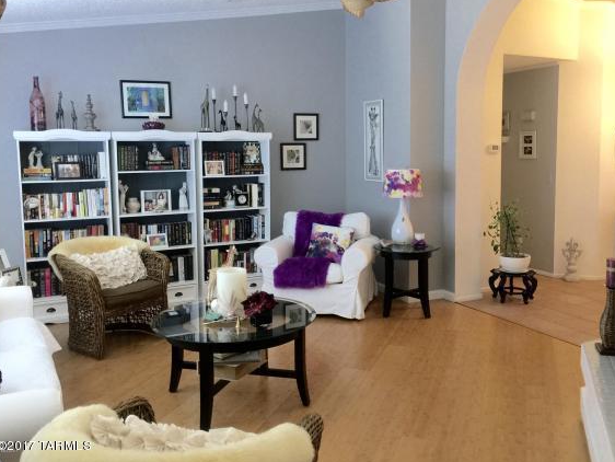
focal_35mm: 33
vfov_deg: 42.9
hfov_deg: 55.2
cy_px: 205
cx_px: 340
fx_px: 587
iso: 80
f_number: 2.2
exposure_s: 1/15
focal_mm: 4.15
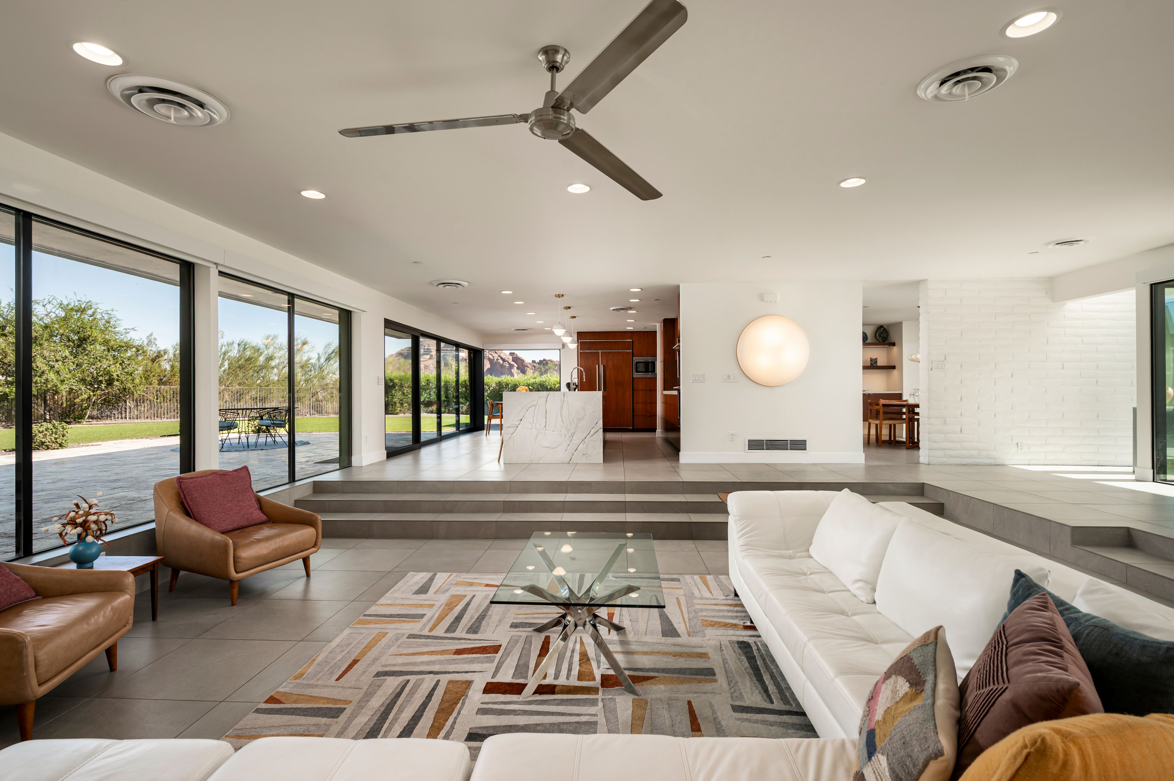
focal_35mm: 16
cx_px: 587
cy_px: 390
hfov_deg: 95.0
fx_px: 538
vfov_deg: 72.0
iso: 320
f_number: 8
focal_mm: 16.5
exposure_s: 1/200
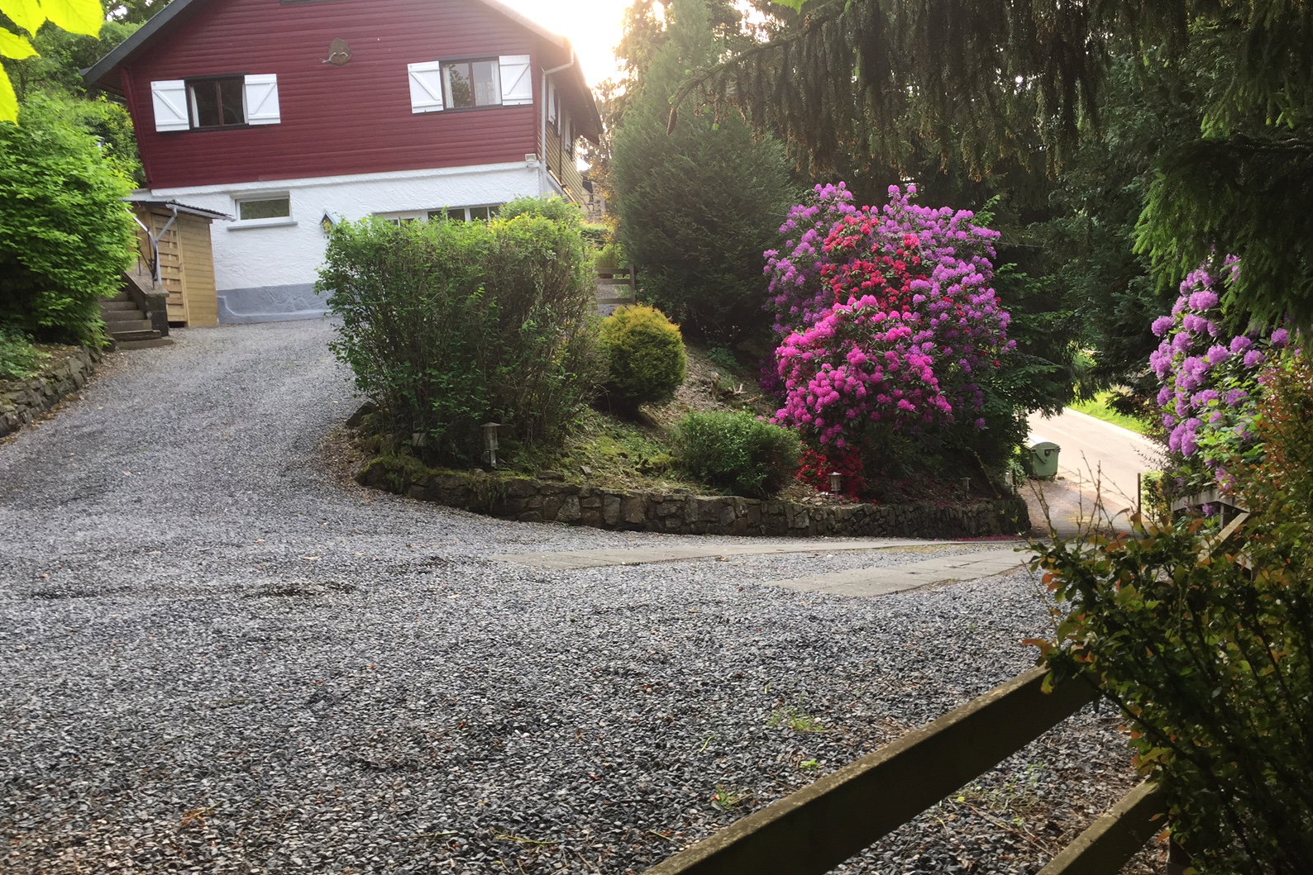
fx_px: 1131
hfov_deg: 60.3
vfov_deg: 42.2
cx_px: 661
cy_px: 371
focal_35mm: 31
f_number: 2.2
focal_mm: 4.15
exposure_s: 1/100
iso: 40
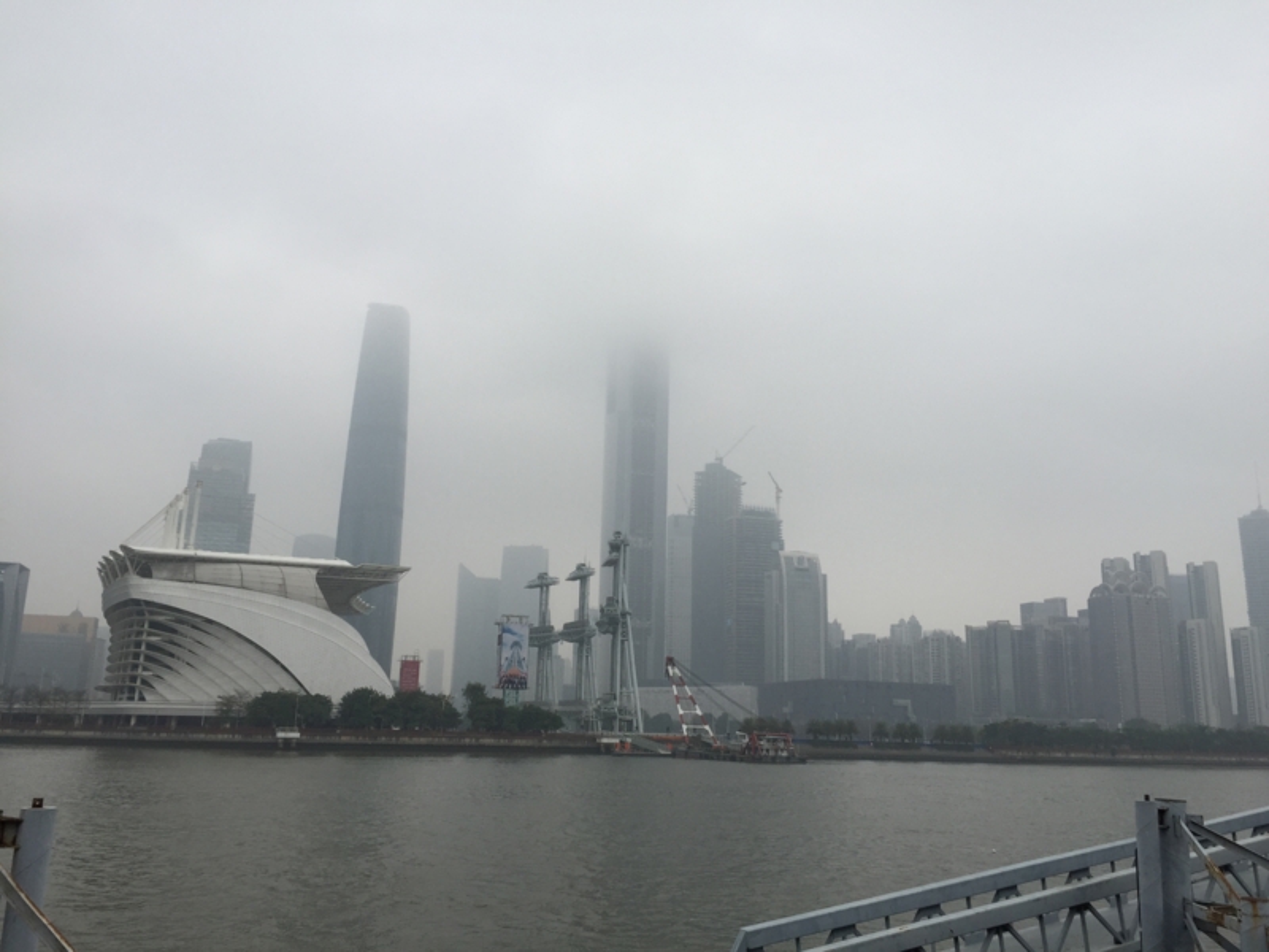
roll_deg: -1.7
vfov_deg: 48.2
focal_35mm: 29
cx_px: 634
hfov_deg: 61.7
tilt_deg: +12.0
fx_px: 1063
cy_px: 476
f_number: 2.2
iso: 32
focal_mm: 4.15
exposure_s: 1/2083
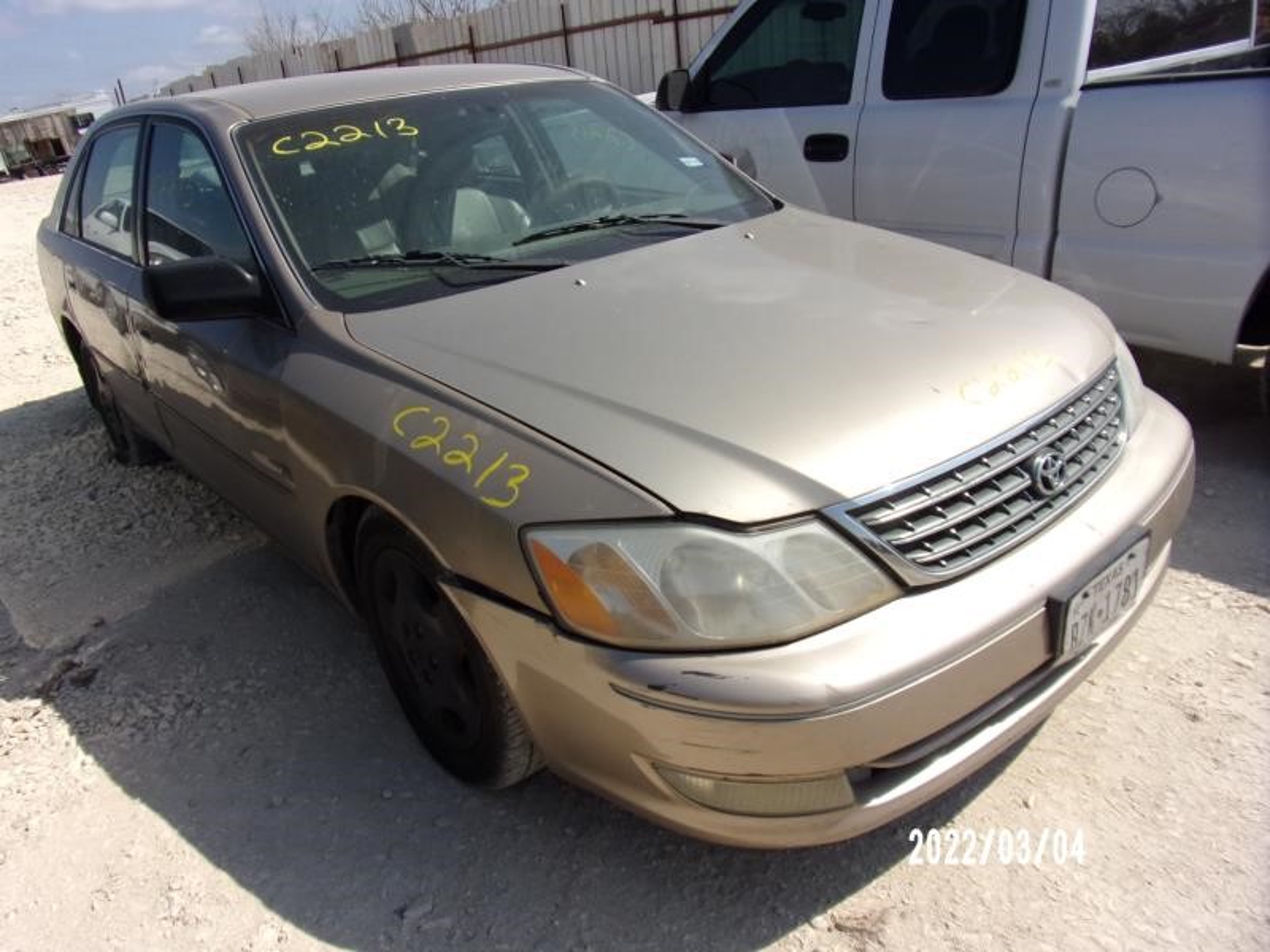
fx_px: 881
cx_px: 635
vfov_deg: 56.8
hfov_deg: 71.6
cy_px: 476
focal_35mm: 24
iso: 80
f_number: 10.8
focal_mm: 4.3
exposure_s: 1/160
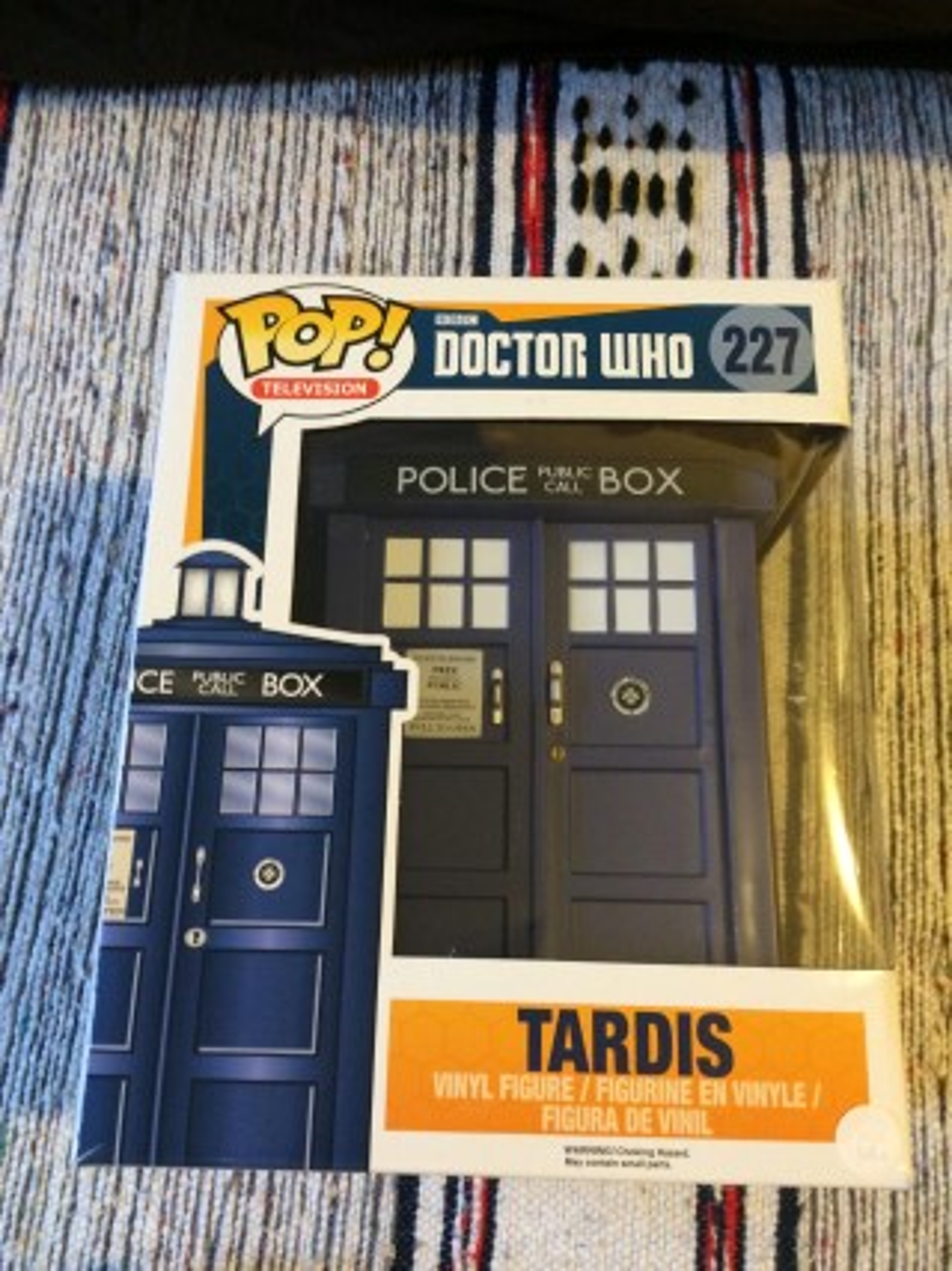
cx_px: 476
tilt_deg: -74.4
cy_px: 636
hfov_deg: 48.2
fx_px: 1064
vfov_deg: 61.7
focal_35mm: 29
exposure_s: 1/20
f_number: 2.2
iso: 250
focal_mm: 4.15
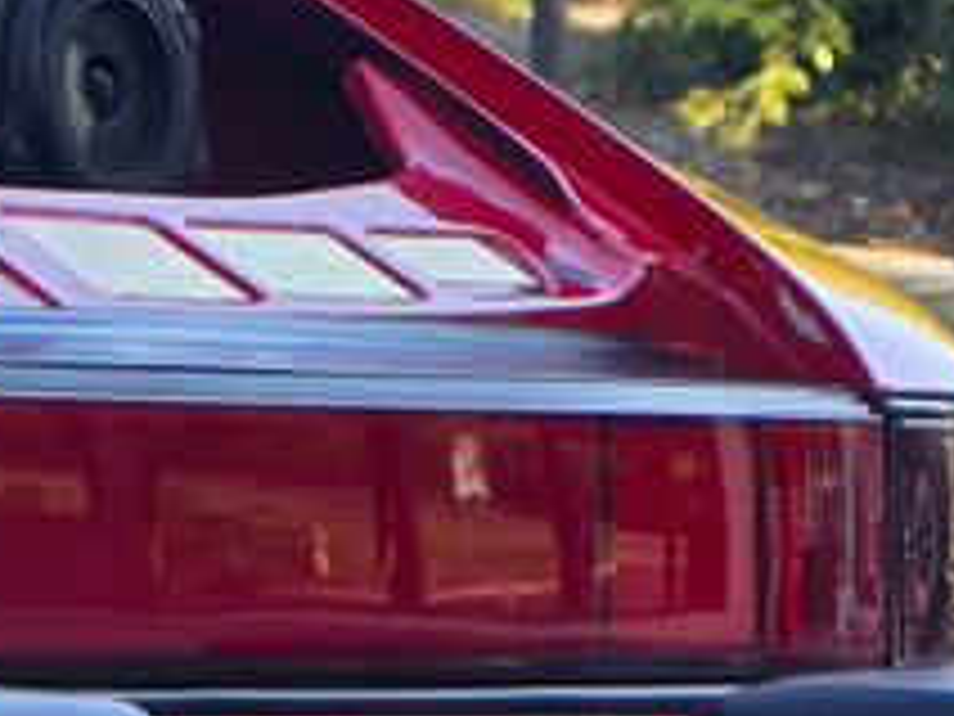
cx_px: -716
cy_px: -378
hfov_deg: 4.7
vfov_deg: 3.6
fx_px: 11465
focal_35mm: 416
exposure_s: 1/120
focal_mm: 18.6
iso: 64
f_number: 3.4
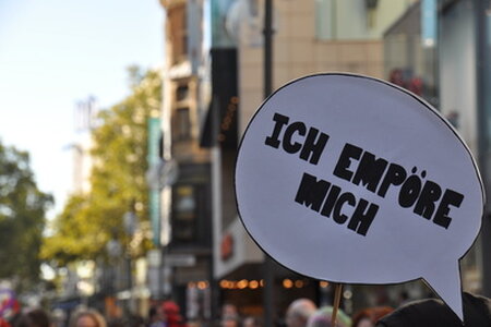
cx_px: 246
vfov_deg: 14.0
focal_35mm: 98
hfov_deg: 20.9
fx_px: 1330
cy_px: 164
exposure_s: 1/180
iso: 200
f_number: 6.7
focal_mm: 65
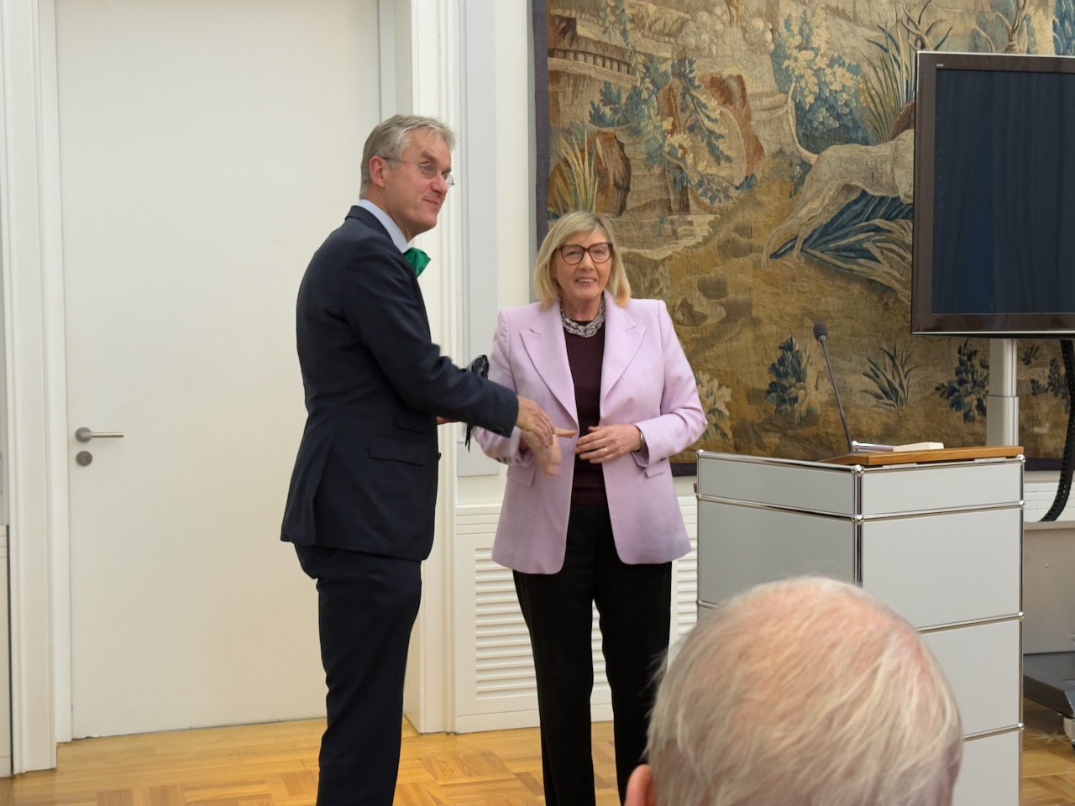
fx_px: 1491
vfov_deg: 30.3
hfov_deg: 39.7
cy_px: 403
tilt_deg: -2.6
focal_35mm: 48
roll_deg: -0.1
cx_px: 538
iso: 200
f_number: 1.78
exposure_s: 1/50
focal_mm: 6.76
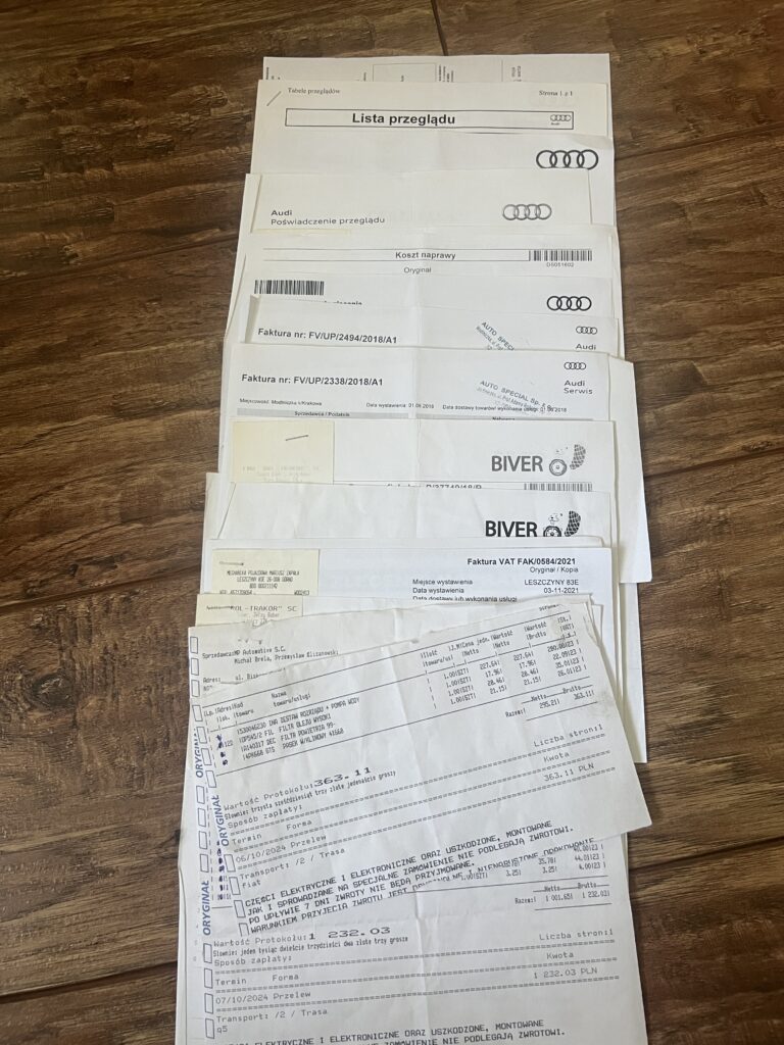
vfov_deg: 67.3
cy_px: 522
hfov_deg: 53.1
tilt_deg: -78.0
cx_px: 392
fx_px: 785
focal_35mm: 26
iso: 250
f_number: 1.5
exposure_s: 1/60
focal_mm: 5.7
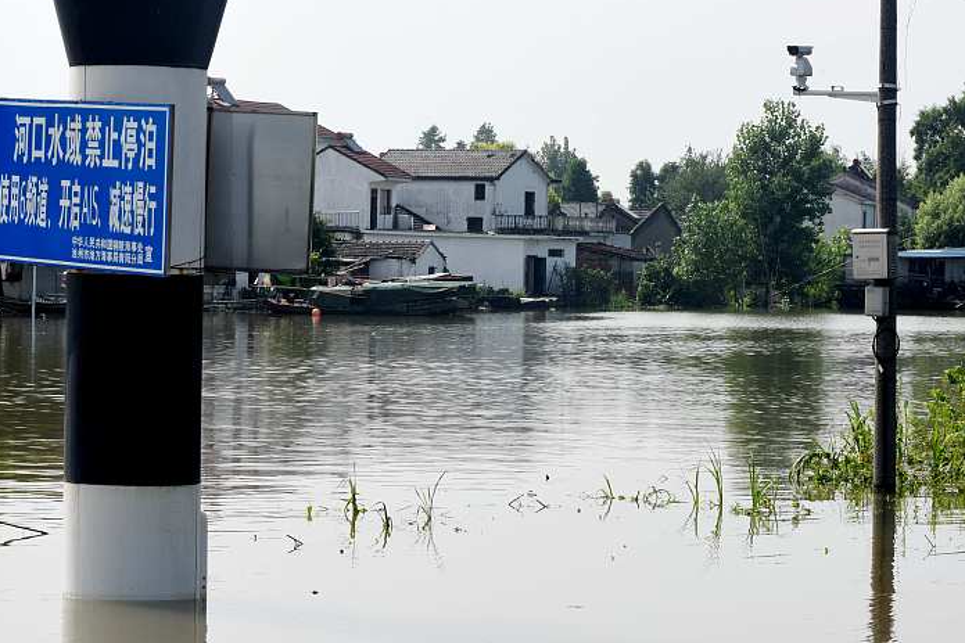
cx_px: 403
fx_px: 3699
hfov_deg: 14.9
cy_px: 225
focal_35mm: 138
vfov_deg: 9.9
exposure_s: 1/320
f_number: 20
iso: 320
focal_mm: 80
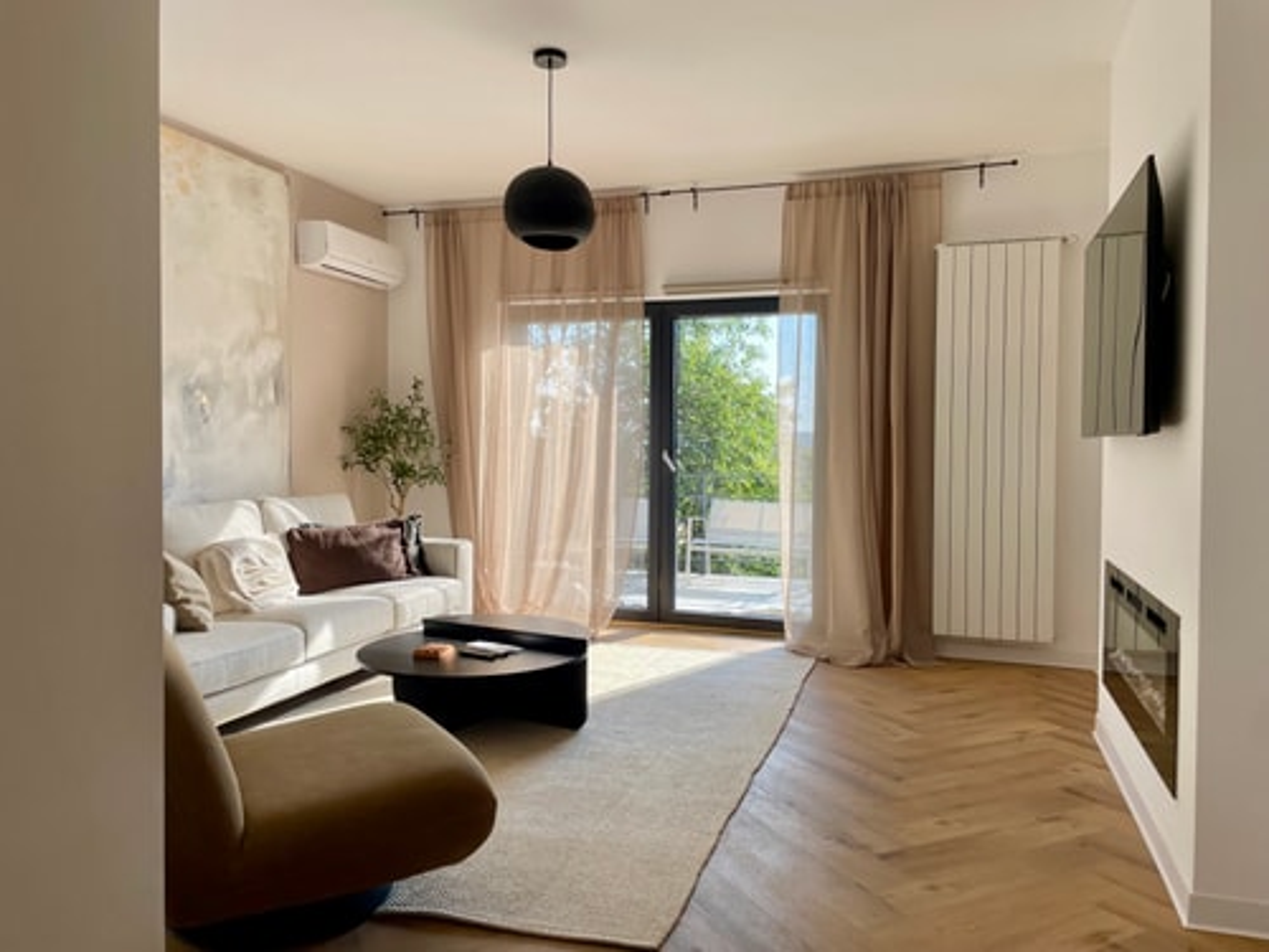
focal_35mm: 26
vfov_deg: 53.1
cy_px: 476
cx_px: 634
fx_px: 953
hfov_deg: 67.3
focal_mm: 4.2
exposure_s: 1/612
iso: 32
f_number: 1.6
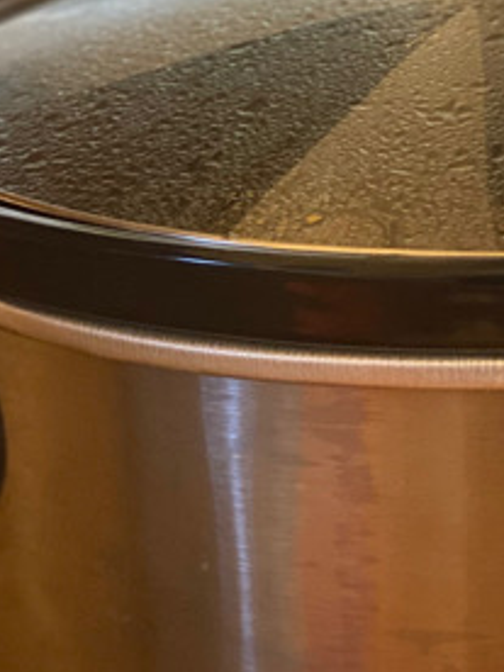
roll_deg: +0.8
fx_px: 3125
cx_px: 448
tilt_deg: -32.6
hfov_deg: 9.2
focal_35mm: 161
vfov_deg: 11.9
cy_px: 892
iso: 320
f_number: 2
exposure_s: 1/30
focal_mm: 6
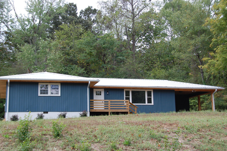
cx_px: 114
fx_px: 415
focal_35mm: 66
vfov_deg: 20.5
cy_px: 76
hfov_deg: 30.6
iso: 200
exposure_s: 1/200
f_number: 7.1
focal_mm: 44
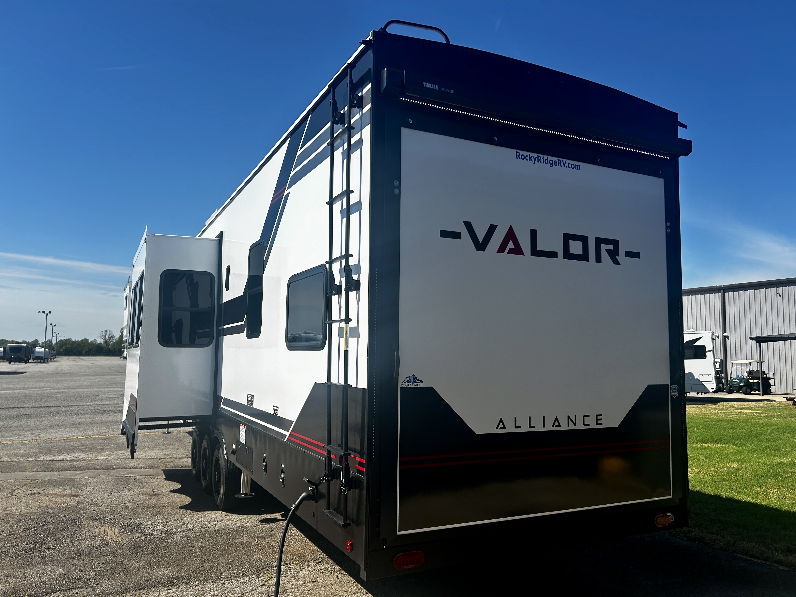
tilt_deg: +6.1
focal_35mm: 26
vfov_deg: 53.1
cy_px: 298
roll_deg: -0.4
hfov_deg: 67.3
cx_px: 398
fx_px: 598
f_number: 1.5
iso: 50
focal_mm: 5.7
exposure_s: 1/4831
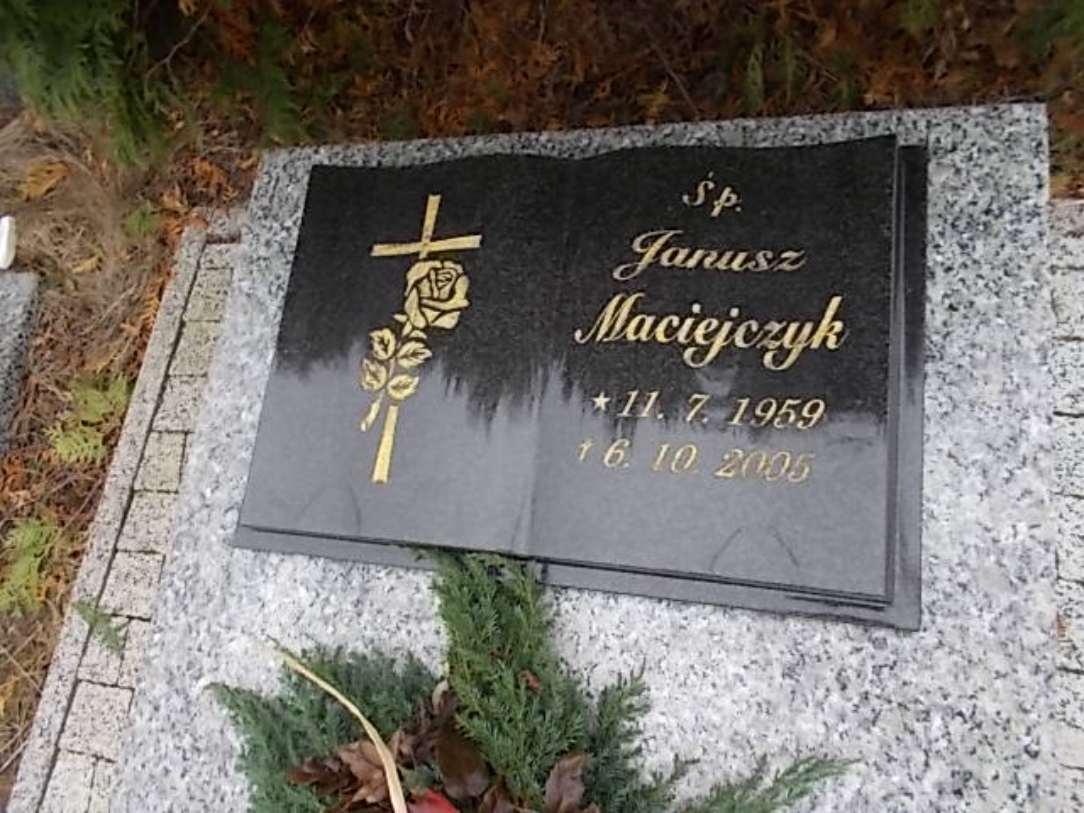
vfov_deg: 53.1
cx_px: 542
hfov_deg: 67.3
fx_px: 814
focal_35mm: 26
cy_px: 406
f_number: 3.2
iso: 80
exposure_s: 1/40
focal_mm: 4.6
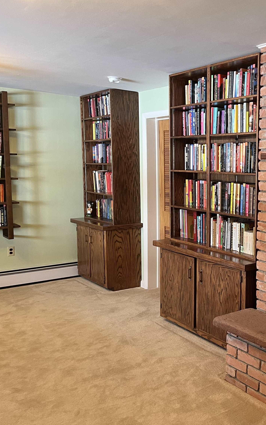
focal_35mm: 37
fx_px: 429
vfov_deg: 52.7
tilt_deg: -5.9
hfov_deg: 31.7
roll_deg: -1.4
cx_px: 269
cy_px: 211
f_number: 1.6
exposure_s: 1/60
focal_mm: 5.1
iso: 200
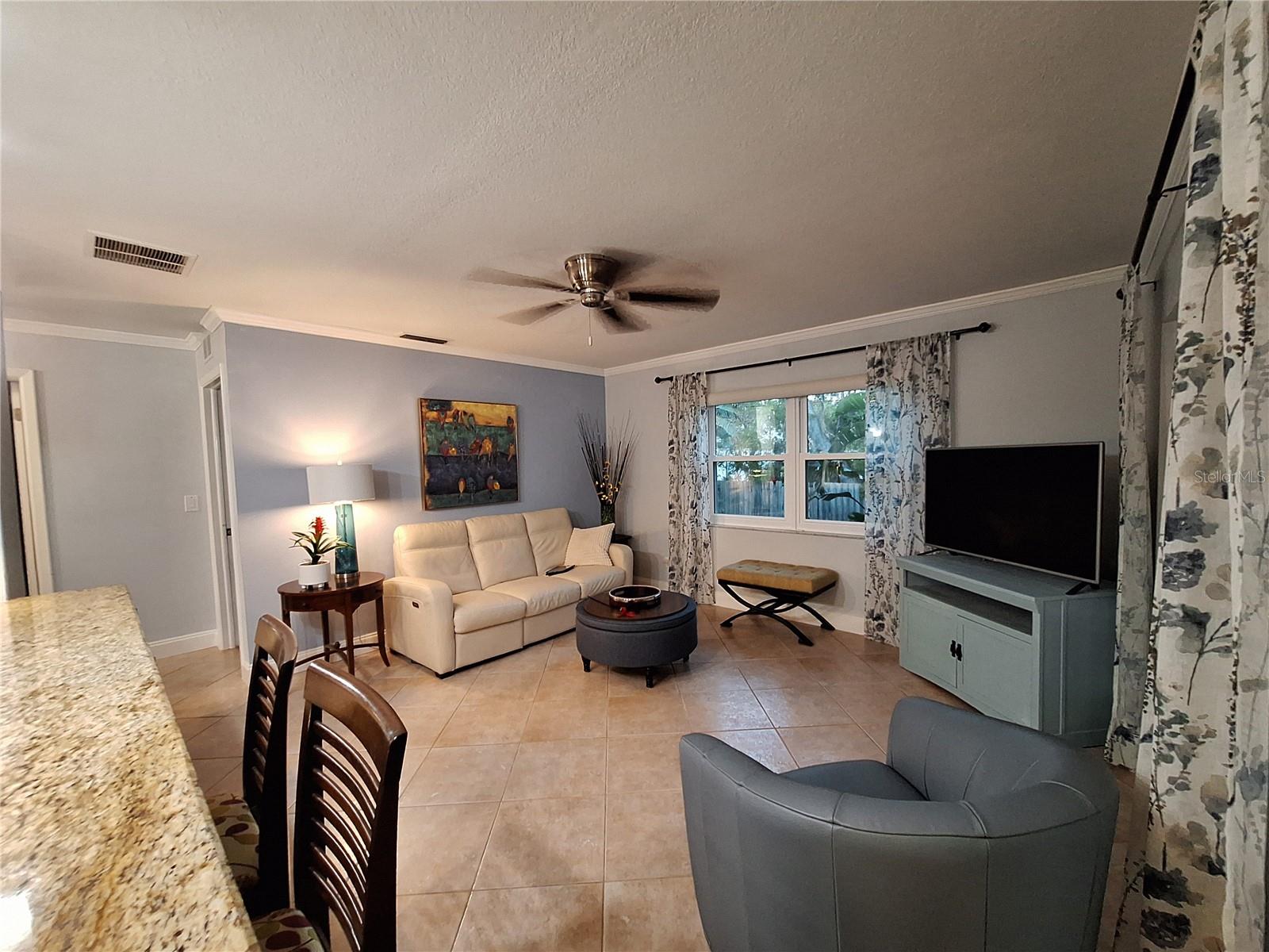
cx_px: 634
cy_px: 476
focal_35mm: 13
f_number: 2.2
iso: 400
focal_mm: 1.74
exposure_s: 1/24
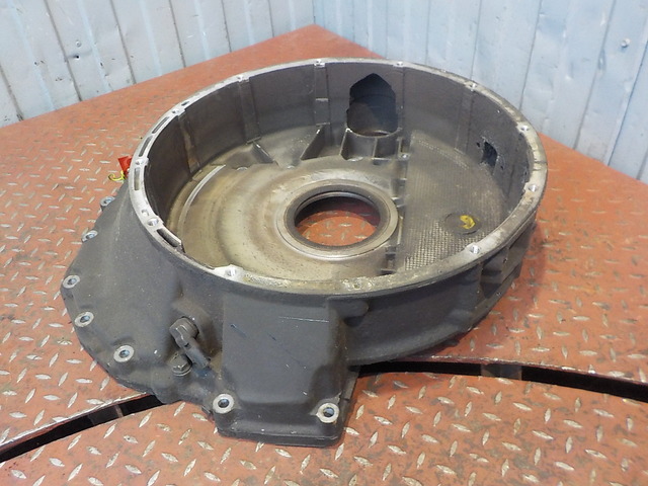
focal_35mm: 30
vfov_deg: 46.8
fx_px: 562
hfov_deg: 60.0
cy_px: 243
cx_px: 324
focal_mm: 4.1
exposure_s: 1/15
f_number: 3.3
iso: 400
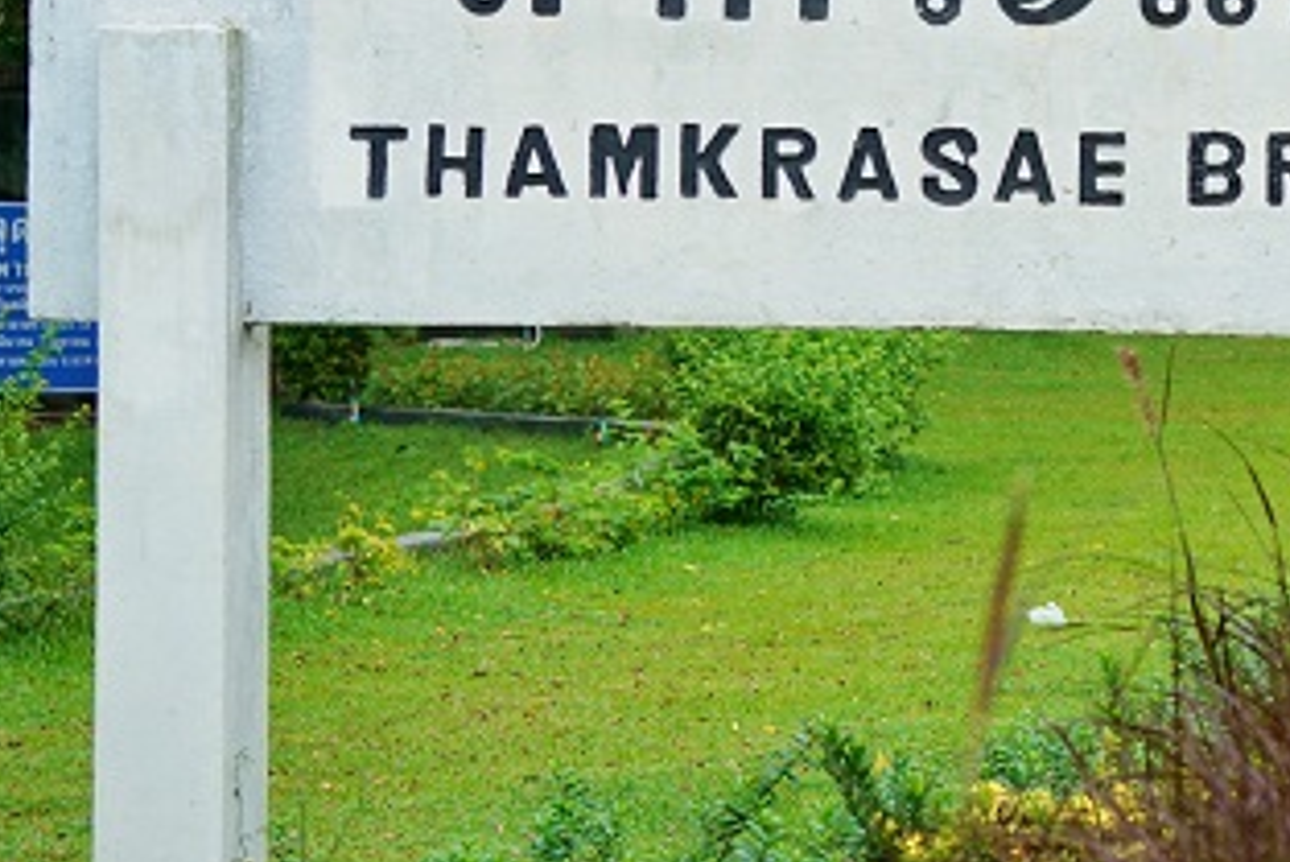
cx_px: 1344
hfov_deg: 12.6
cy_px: 132
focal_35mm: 161
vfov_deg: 8.5
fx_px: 5772
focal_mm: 70
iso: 640
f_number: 5
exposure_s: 1/800
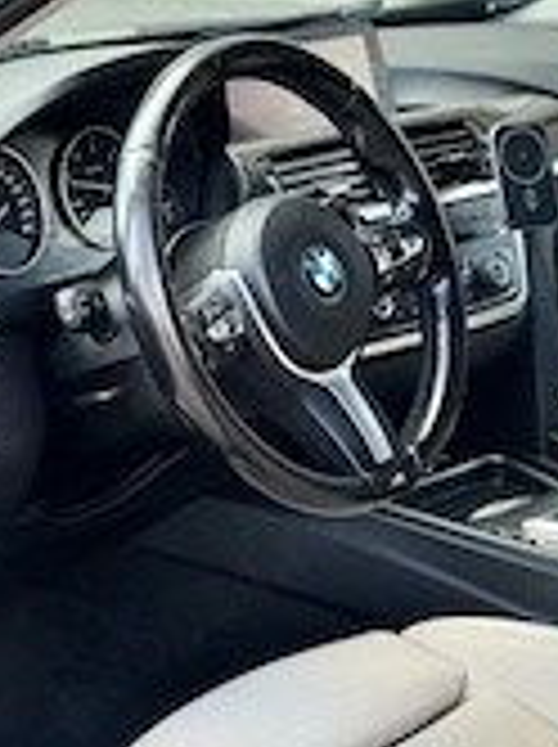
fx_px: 2500
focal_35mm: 116
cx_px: 288
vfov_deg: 17.0
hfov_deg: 12.7
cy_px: 320
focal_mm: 6.76
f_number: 1.78
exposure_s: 1/257
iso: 64
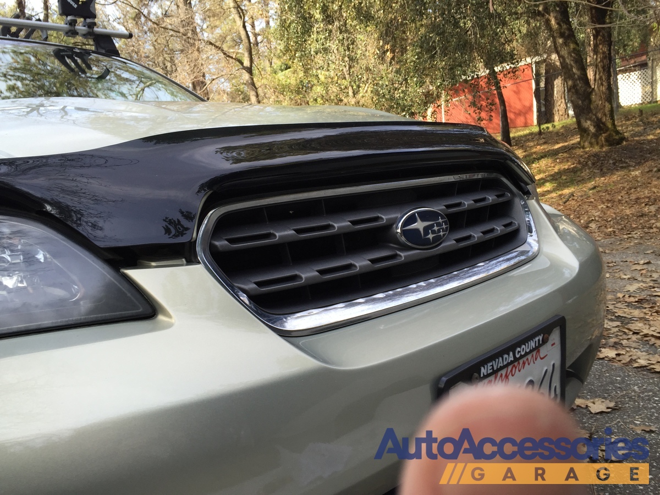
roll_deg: +6.2
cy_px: 248
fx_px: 553
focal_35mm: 29
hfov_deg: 61.7
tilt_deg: -6.6
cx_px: 330
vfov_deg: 48.2
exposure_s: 1/199
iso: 32
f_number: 2.2
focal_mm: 4.15
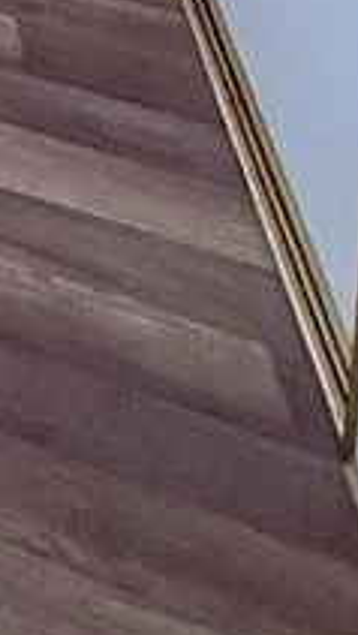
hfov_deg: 11.0
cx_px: -701
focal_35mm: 74
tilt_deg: -6.1
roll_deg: +0.3
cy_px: -791
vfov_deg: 16.4
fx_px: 1246
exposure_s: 1/120
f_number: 2.2
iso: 160
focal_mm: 2.22
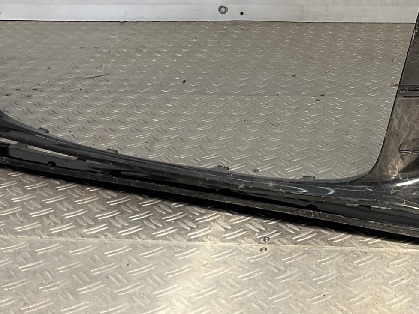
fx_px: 920
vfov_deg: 18.5
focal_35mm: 76
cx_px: 361
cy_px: -51
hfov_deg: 25.0
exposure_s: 1/230
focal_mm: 3
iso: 16
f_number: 1.8
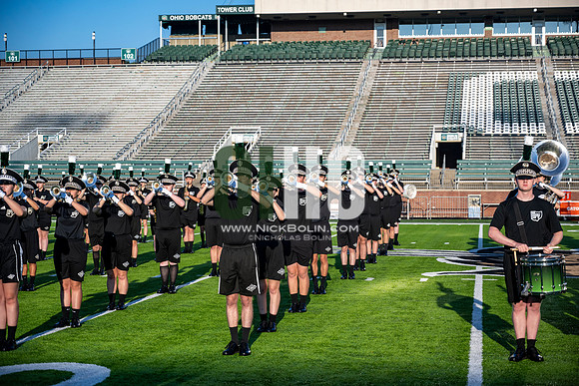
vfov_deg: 19.5
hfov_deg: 28.8
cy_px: 193
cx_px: 290
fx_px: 1126
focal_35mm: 70
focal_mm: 70
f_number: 4
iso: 160
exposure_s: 1/1250
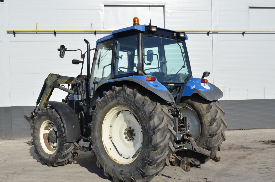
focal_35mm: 42
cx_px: 126
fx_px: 317
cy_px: 97
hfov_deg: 46.9
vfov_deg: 32.1
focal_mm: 25
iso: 125
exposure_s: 1/250
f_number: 11
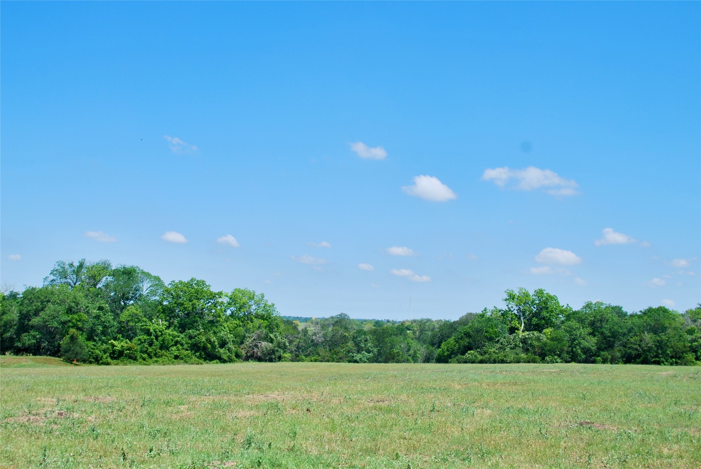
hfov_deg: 44.9
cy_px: 234
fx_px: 848
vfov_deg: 30.9
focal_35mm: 44
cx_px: 350
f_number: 8
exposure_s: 1/250
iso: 100
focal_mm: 29
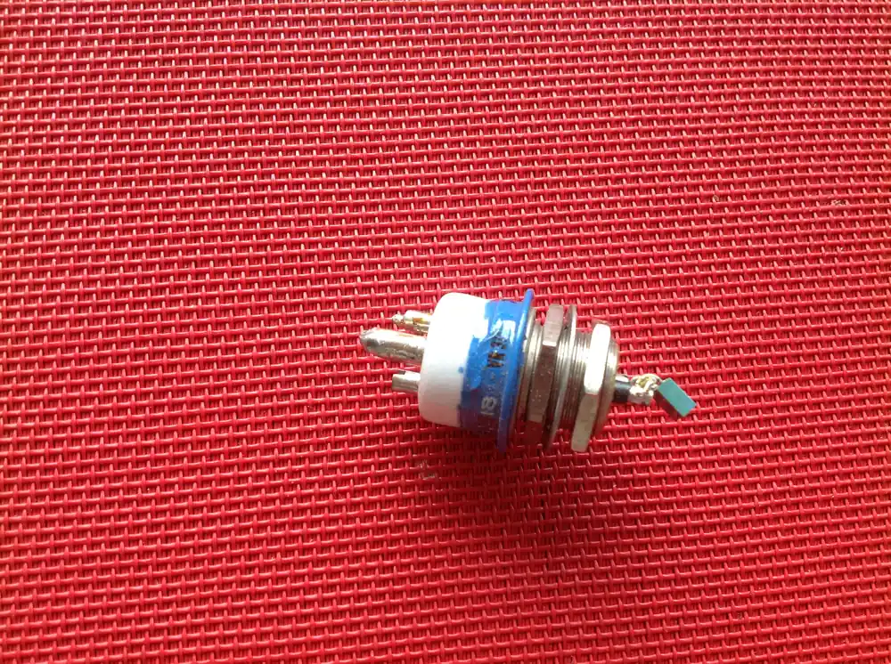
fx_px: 899
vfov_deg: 40.6
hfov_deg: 52.7
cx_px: 446
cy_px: 332
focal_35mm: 35
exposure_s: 1/120
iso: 100
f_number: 2.4
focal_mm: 4.28
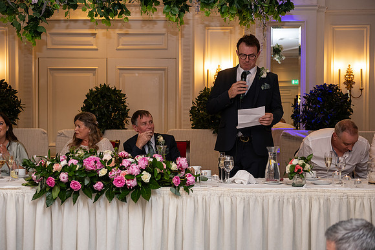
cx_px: 188
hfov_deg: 34.5
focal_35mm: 58
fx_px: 604
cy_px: 125
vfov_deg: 23.4
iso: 640
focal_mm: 58
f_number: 3.5
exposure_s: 1/160
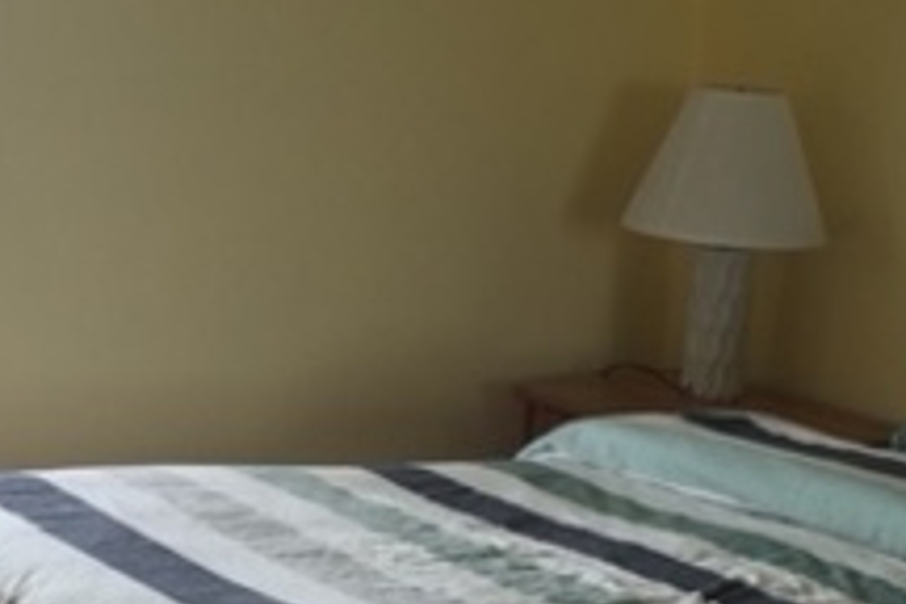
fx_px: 2340
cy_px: 575
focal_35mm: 93
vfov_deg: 14.5
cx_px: 539
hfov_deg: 21.9
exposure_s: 1/60
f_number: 2.2
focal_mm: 4.15
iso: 32
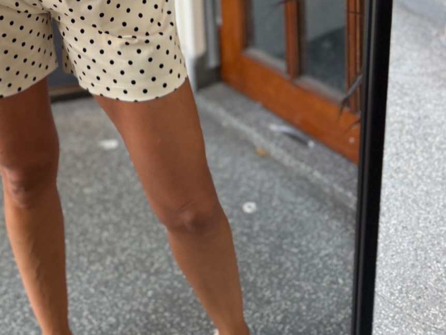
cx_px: 58
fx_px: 735
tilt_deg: -31.5
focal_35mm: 57
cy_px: -151
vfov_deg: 21.9
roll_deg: +6.9
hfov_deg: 32.4
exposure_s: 1/168
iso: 100
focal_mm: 6.76
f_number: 1.78
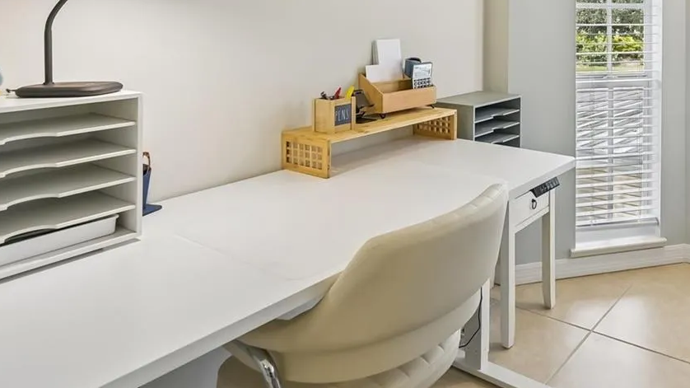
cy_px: 10
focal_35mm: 29
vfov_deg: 36.5
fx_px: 530
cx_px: 569
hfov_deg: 59.9
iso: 400
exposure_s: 1/160
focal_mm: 14.5
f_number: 8
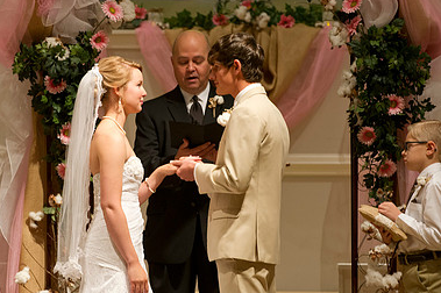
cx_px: 186
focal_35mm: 306
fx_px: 3745
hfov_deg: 6.7
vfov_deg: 4.5
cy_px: 155
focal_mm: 200
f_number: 4
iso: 1600
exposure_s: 1/125
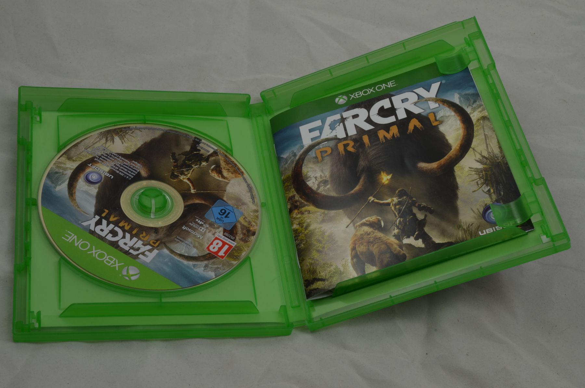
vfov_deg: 22.5
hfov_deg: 33.5
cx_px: 292
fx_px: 973
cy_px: 194
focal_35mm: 60
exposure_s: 1/3
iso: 100
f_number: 20
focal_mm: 40
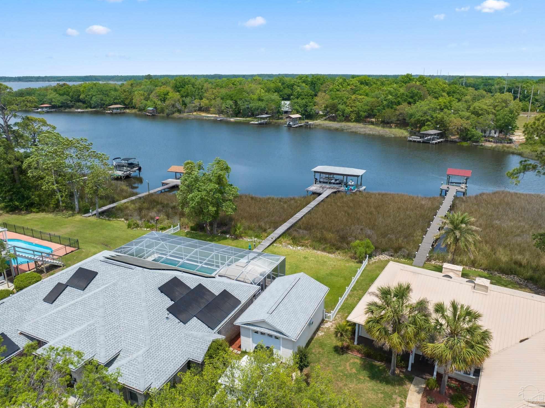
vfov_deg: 54.8
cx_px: 284
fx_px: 393
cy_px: 202
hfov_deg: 69.4
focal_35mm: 25
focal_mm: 12.29
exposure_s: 1/1250
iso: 100
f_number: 2.8
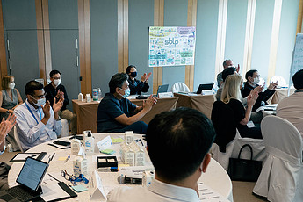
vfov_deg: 37.5
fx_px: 295
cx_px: 80
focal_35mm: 35
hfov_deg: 52.3
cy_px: 133
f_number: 1.7
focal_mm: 10
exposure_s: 1/100
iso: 320
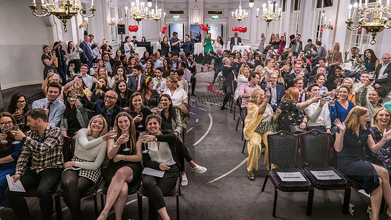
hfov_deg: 73.5
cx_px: 196
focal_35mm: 25
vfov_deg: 45.3
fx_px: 262
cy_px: 91
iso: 3200
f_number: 2.8
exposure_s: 1/60
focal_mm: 24
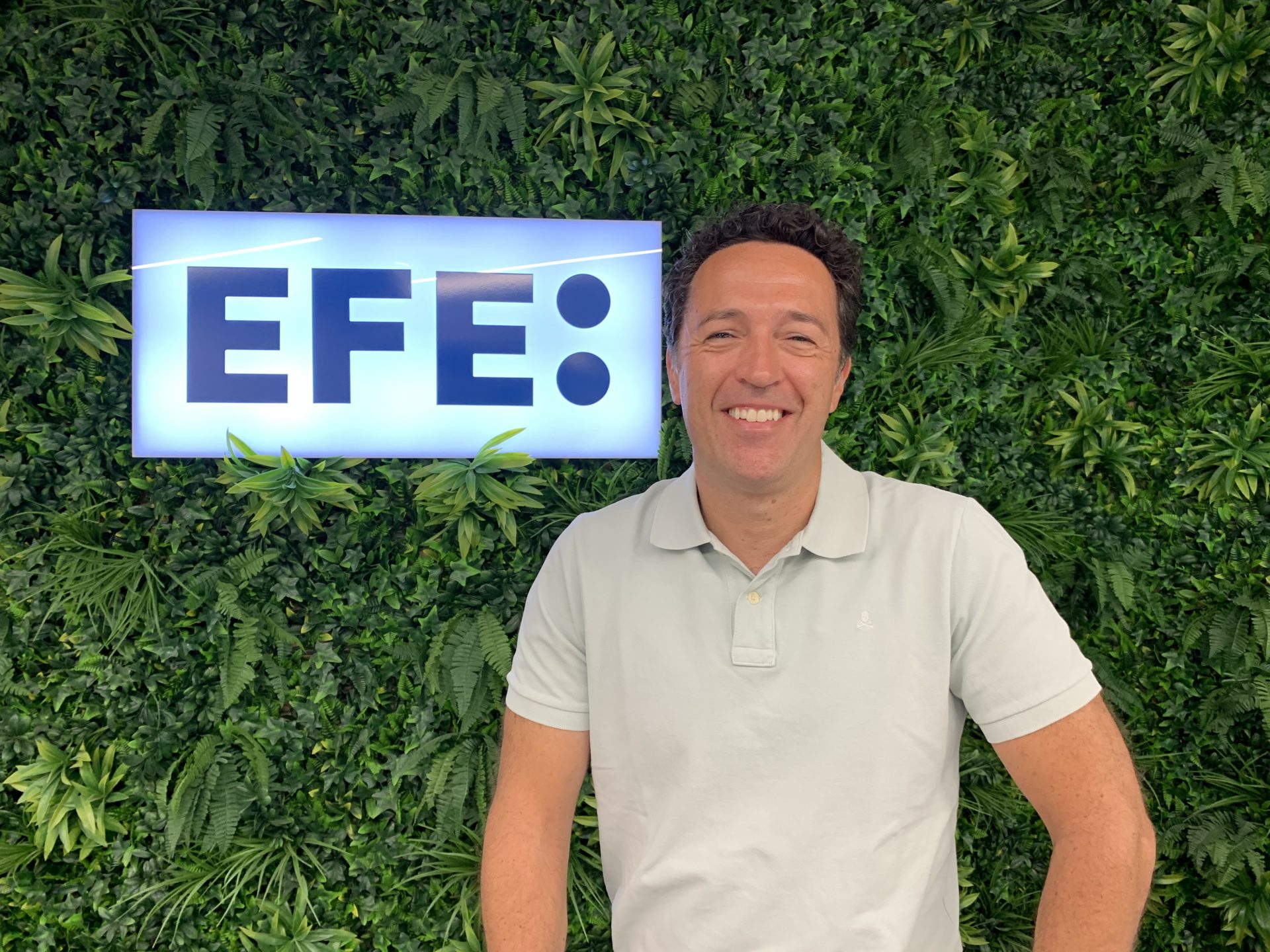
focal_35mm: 26
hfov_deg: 67.3
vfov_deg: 53.1
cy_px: 476
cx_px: 635
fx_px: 954
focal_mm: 4.25
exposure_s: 1/60
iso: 100
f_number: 1.8
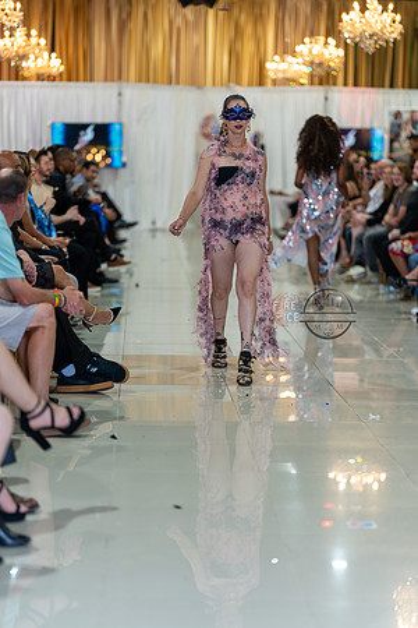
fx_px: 1480
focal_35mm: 85
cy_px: 314
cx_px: 209
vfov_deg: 23.9
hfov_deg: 16.1
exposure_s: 1/160
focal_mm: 85
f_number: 1.4
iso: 100
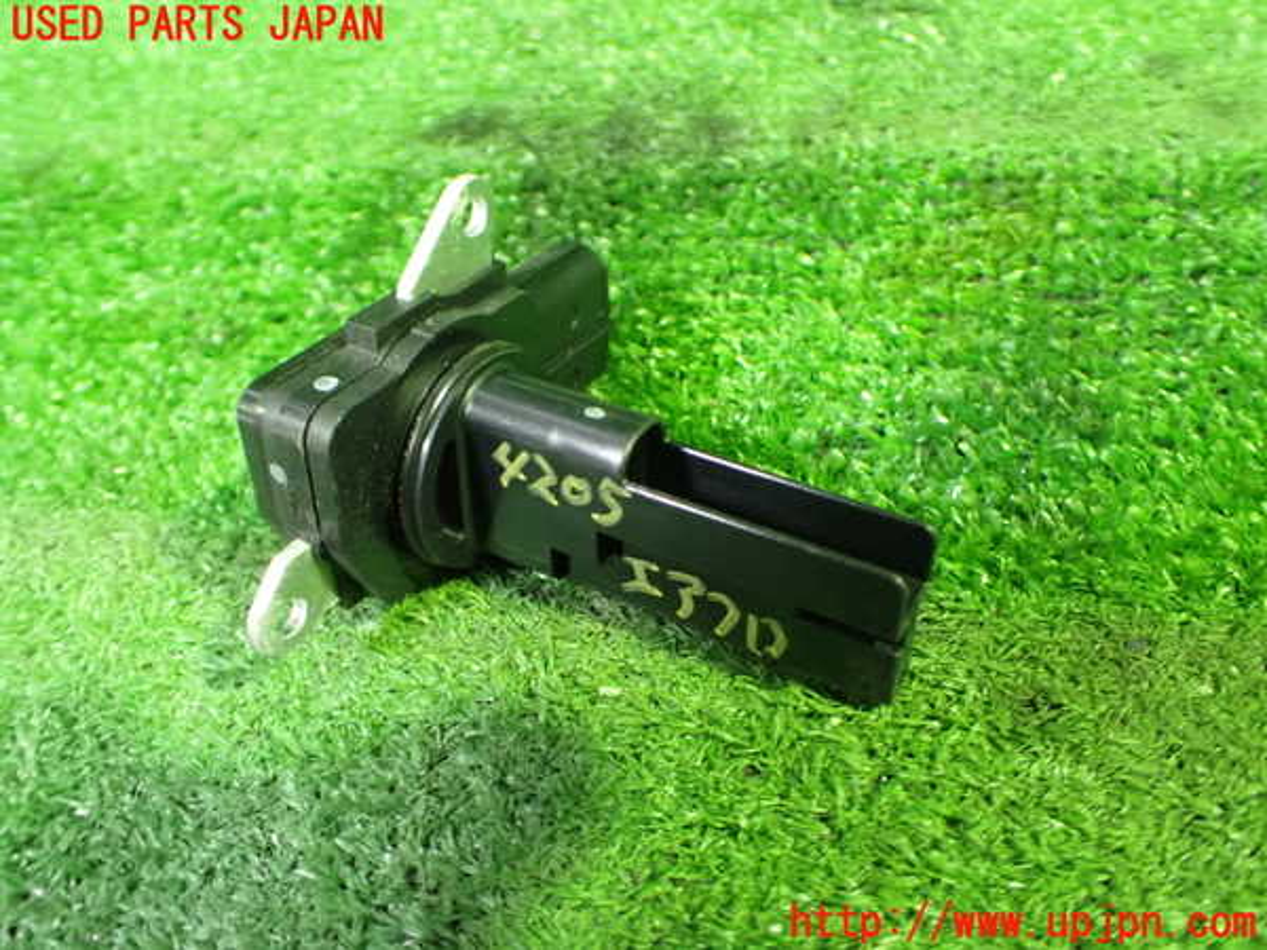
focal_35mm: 30
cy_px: 475
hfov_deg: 60.0
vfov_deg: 46.8
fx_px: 1098
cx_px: 634
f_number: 2.3
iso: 1250
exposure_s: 1/30
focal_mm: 5.4
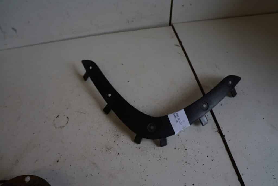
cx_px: 139
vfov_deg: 47.9
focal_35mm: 27
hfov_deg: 67.4
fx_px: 209
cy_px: 93
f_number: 3.5
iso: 100
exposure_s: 1/125
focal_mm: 18
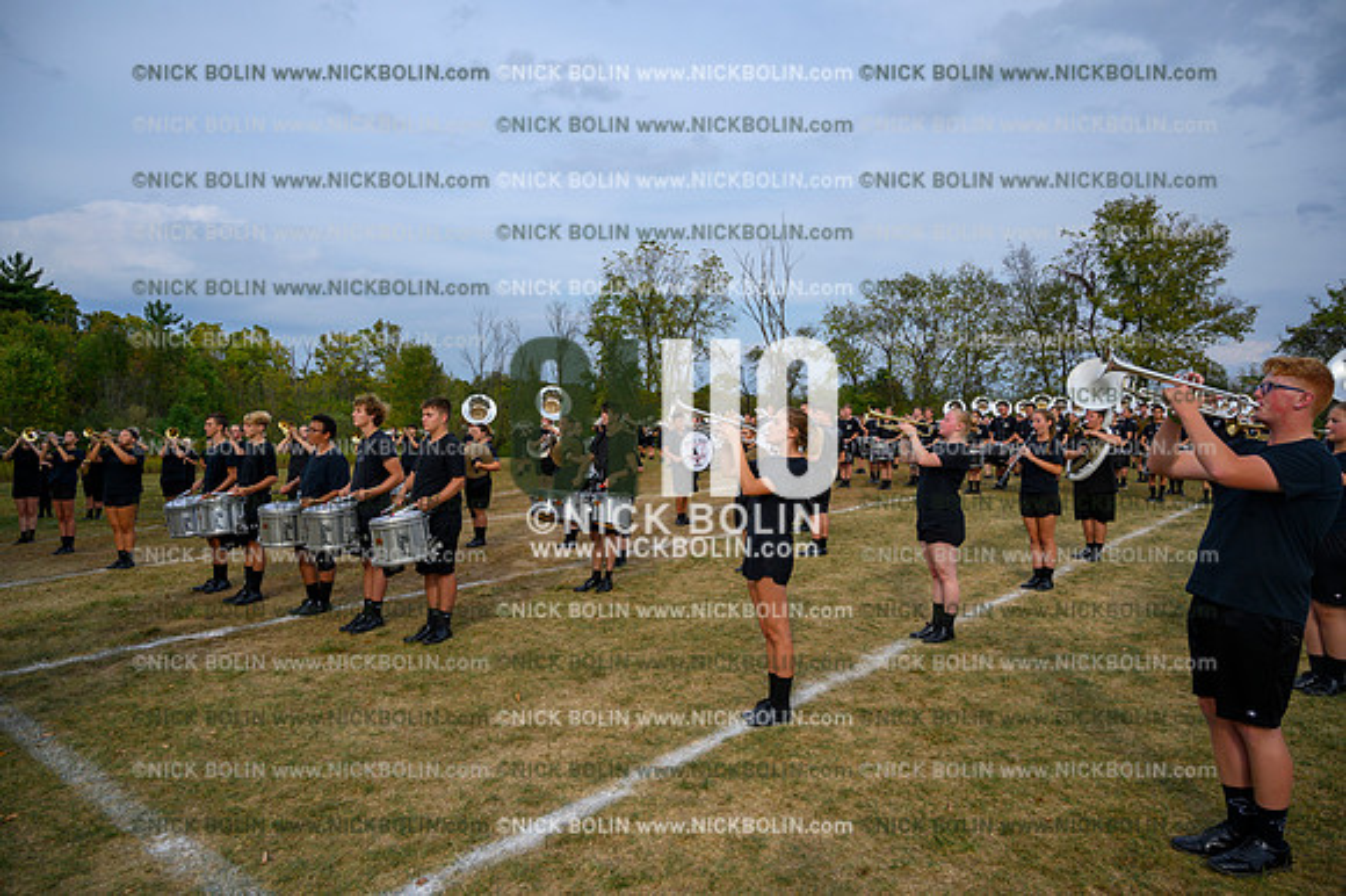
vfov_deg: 53.1
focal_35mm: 24
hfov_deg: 73.8
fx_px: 897
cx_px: 673
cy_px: 448
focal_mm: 24
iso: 200
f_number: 4.5
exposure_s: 1/1600
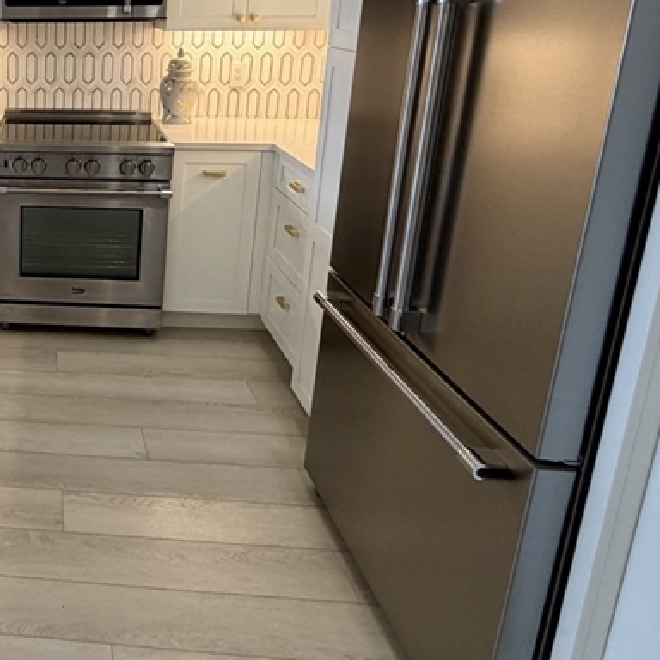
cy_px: 163
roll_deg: +0.9
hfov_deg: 41.9
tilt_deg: -12.9
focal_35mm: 33
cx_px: -26
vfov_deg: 47.8
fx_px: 712
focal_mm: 2.22
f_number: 2.2
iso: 200
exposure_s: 1/120
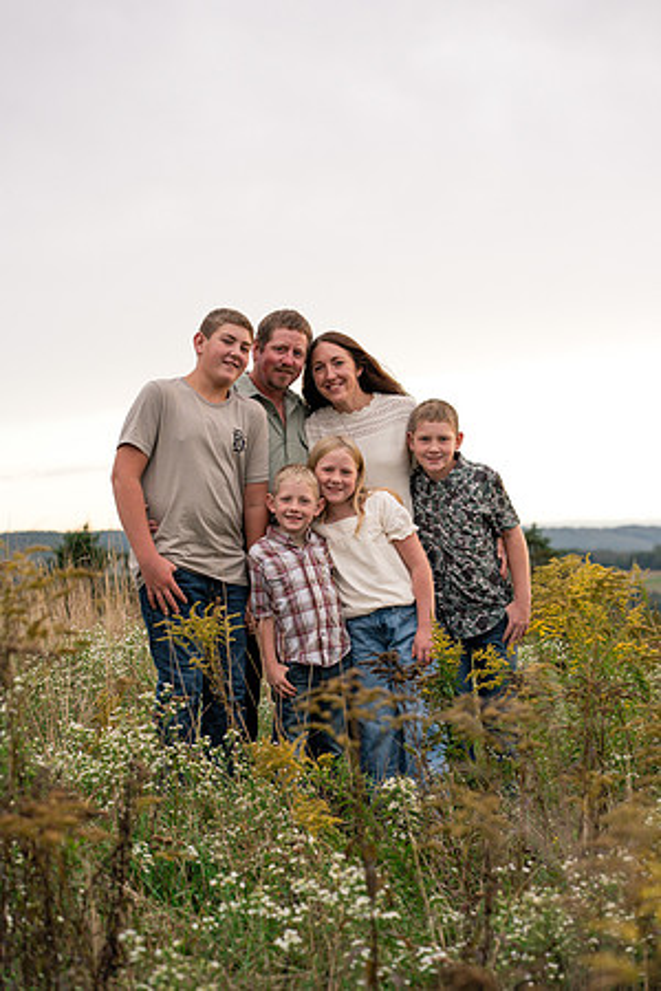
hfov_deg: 16.1
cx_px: 330
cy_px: 496
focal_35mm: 85
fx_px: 2341
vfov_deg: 23.9
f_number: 4.5
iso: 640
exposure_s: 1/320
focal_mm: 85
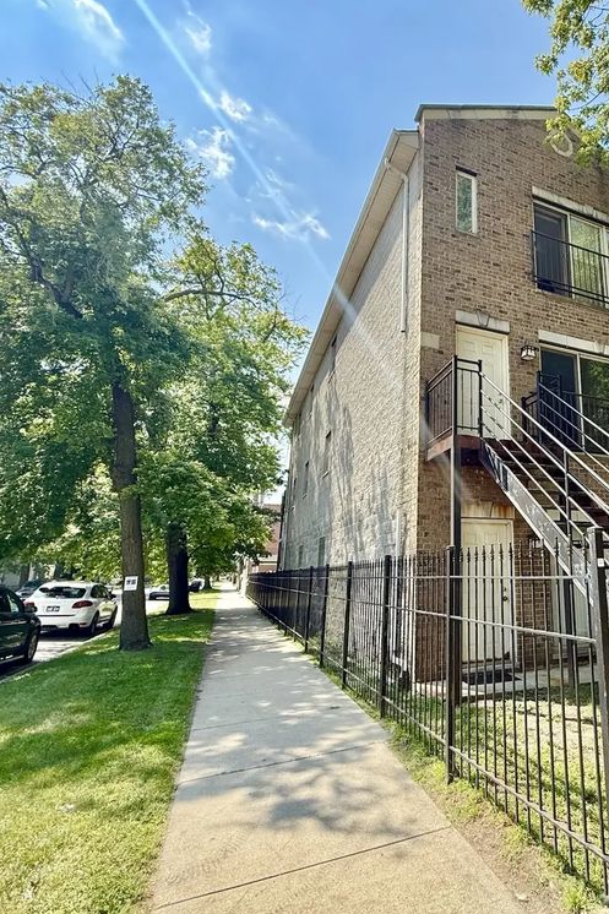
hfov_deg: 57.1
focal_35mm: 20
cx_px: 491
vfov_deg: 84.0
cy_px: 448
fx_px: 508
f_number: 2.2
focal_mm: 2.22
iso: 64
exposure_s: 1/799
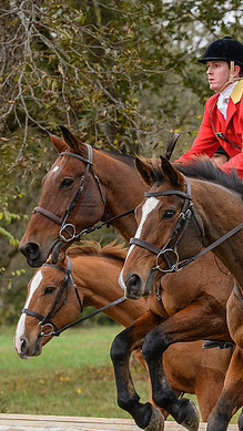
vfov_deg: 8.2
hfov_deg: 4.6
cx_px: 477
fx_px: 2999
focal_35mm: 262
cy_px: 415
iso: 640
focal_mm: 70
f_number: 3.2
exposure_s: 1/800
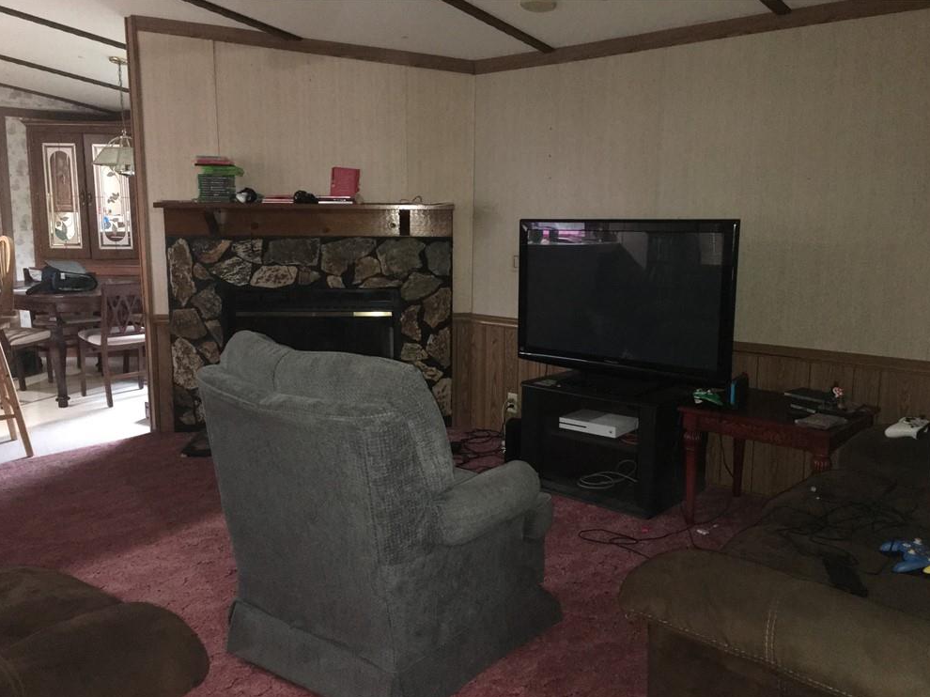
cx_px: 461
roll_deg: -0.4
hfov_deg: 60.0
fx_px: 806
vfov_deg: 46.8
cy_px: 357
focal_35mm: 30
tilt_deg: -9.3
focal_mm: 4.15
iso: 320
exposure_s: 1/16
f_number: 2.2
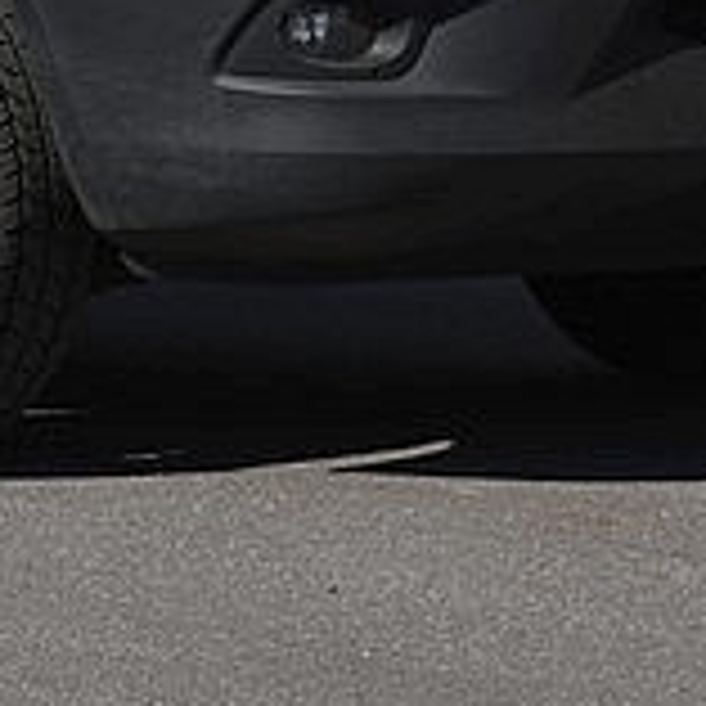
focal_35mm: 414
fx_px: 9553
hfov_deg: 4.2
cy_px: -580
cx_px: -693
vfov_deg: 4.2
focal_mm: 85
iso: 200
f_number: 11
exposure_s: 1/500
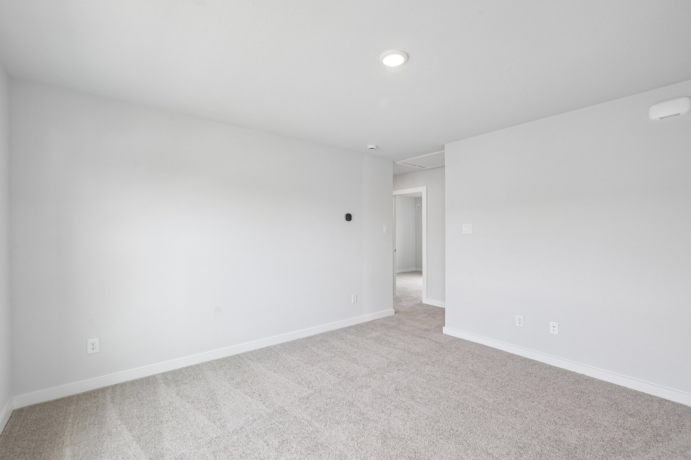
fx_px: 297
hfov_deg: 98.5
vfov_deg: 75.5
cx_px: 346
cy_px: 230
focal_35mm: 16
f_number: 8
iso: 400
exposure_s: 1/60
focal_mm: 15.5
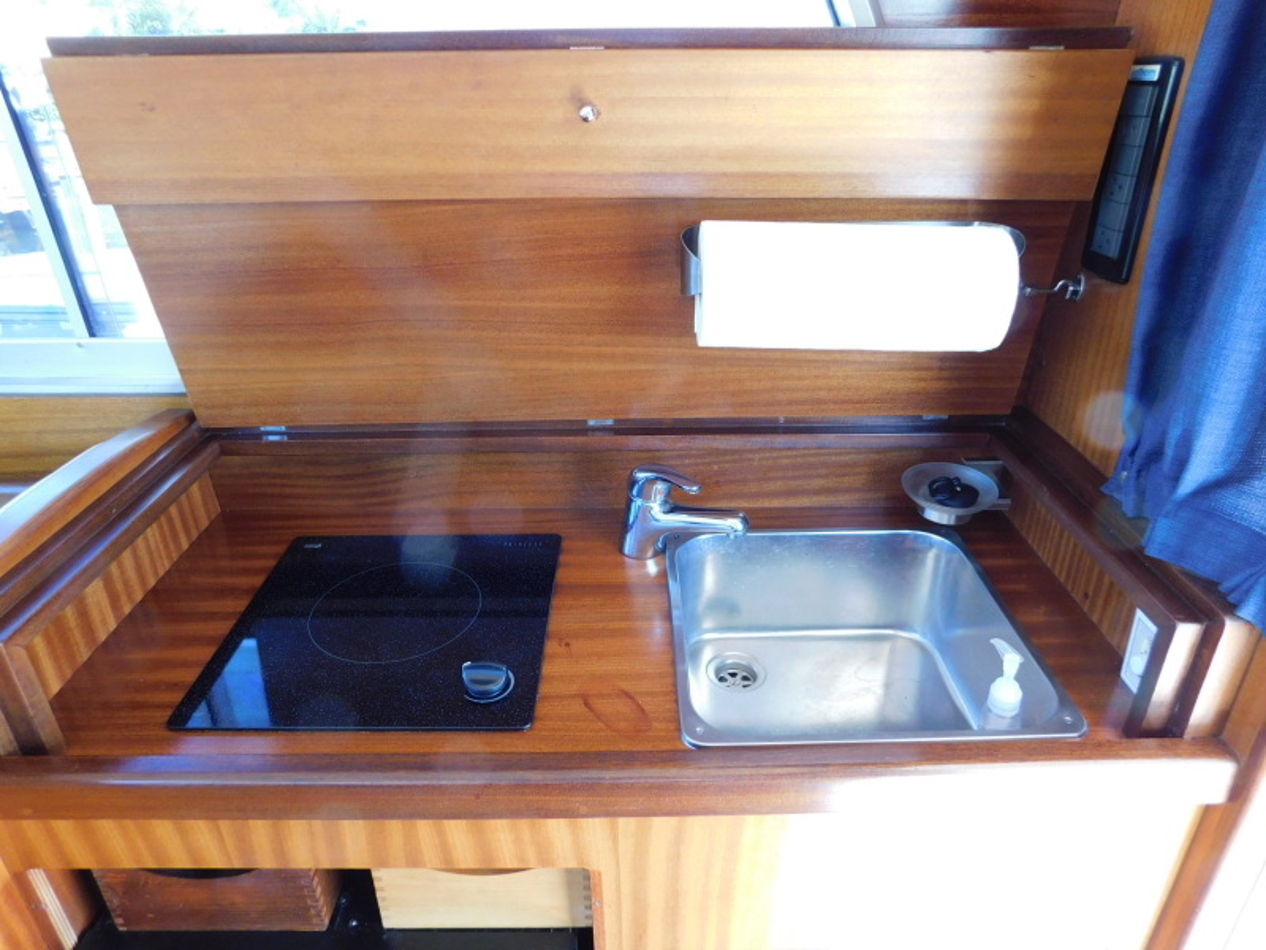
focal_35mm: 23
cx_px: 633
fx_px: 841
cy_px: 475
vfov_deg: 58.9
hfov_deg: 73.9
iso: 220
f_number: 3
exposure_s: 1/30
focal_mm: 4
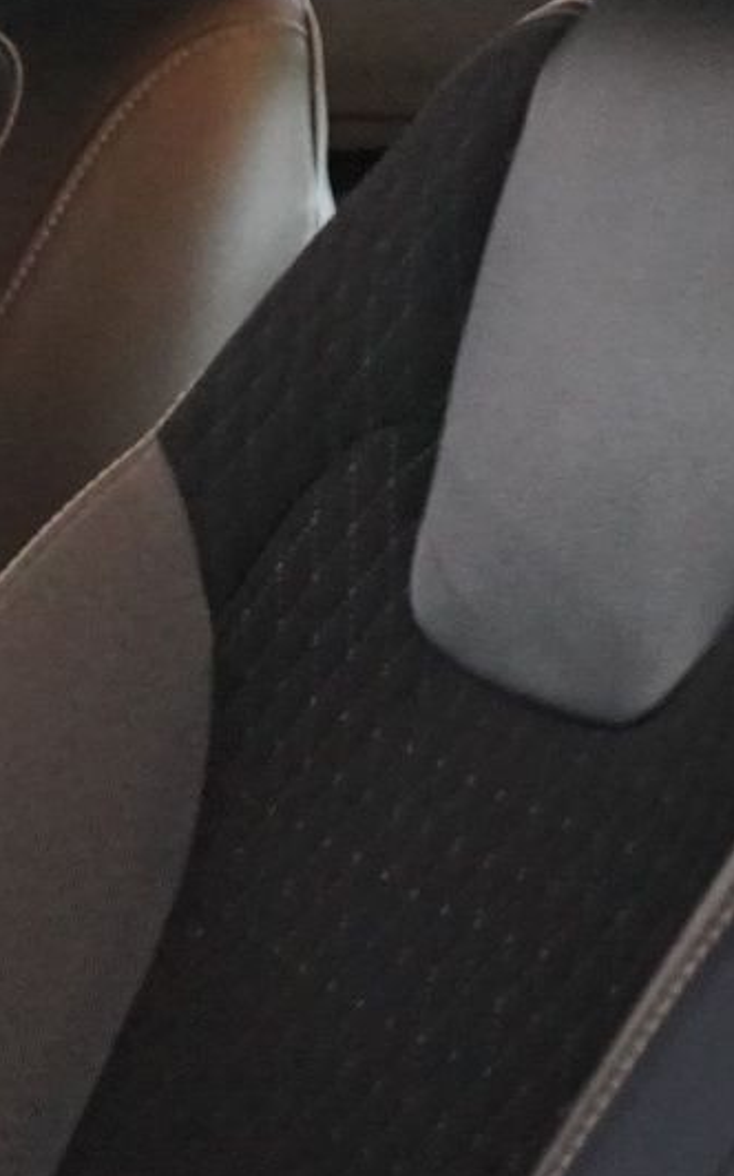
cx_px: -990
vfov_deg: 12.4
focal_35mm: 163
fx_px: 5223
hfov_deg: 7.5
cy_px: 1544
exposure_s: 1/15
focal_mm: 34
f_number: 4
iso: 4000
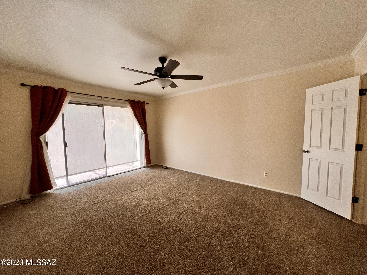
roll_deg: +0.8
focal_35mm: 13
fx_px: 138
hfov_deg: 106.2
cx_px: 184
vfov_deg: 89.9
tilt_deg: -4.4
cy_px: 138
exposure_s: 1/60
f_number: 1.8
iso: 200
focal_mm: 1.57
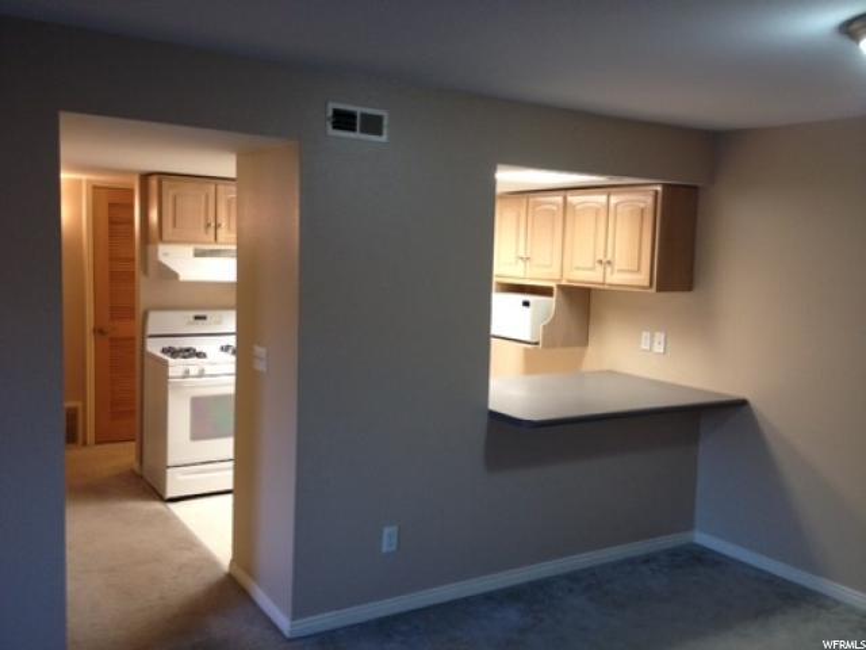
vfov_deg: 40.7
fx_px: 876
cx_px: 433
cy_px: 325
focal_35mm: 35
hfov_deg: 52.6
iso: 80
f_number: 2.4
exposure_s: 1/20
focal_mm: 4.28
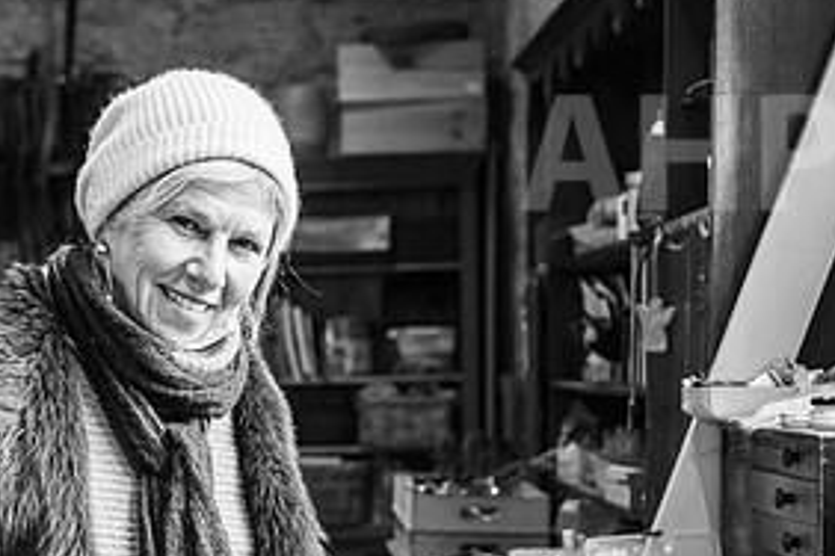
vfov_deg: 17.9
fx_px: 1739
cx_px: 118
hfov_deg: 26.3
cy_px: 504
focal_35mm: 75
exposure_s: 1/60
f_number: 3.5
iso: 1000
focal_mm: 35
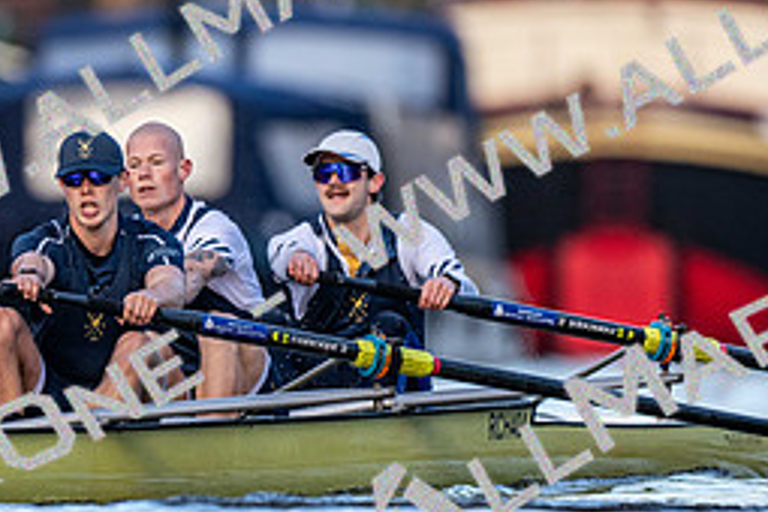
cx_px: 114
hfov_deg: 1.5
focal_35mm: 1363
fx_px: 29075
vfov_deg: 1.0
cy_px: 321
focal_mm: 600
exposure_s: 1/2500
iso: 1100
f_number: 4
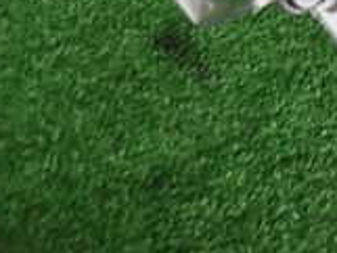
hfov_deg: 17.8
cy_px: -144
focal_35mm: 93
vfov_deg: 14.6
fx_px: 906
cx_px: 569
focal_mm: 4.5
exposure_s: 1/60
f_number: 2
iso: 160
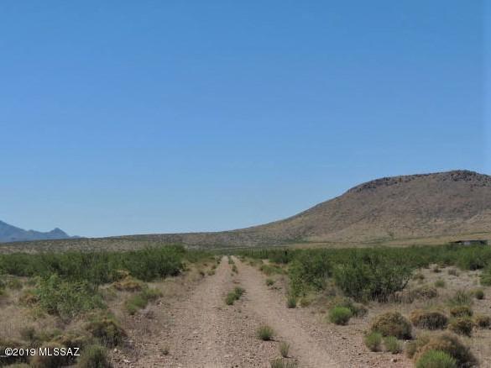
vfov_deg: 21.0
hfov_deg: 27.8
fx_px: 992
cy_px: 184
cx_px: 246
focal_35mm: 70
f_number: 4.3
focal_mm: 12.4
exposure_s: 1/1250
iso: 100
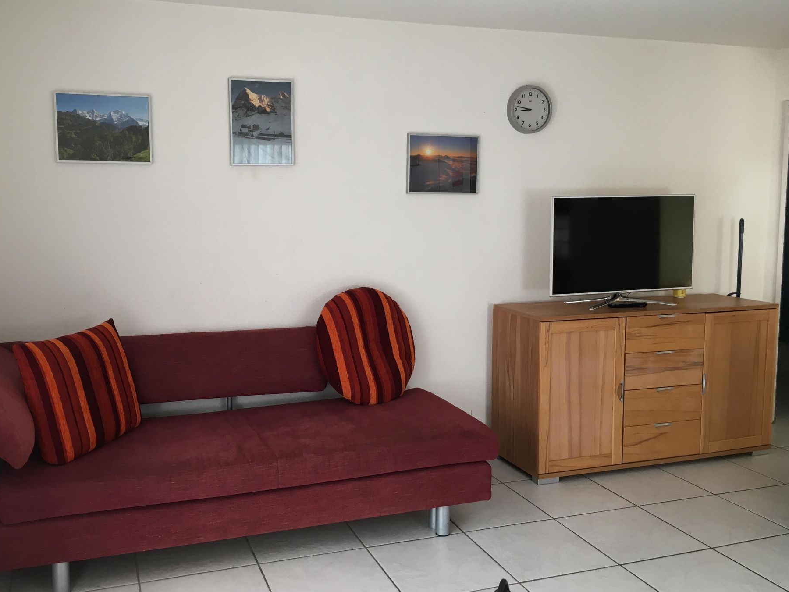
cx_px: 353
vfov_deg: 42.9
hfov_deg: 55.2
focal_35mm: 33
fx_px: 752
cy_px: 274
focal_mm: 4.15
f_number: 2.2
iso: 32
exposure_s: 1/33
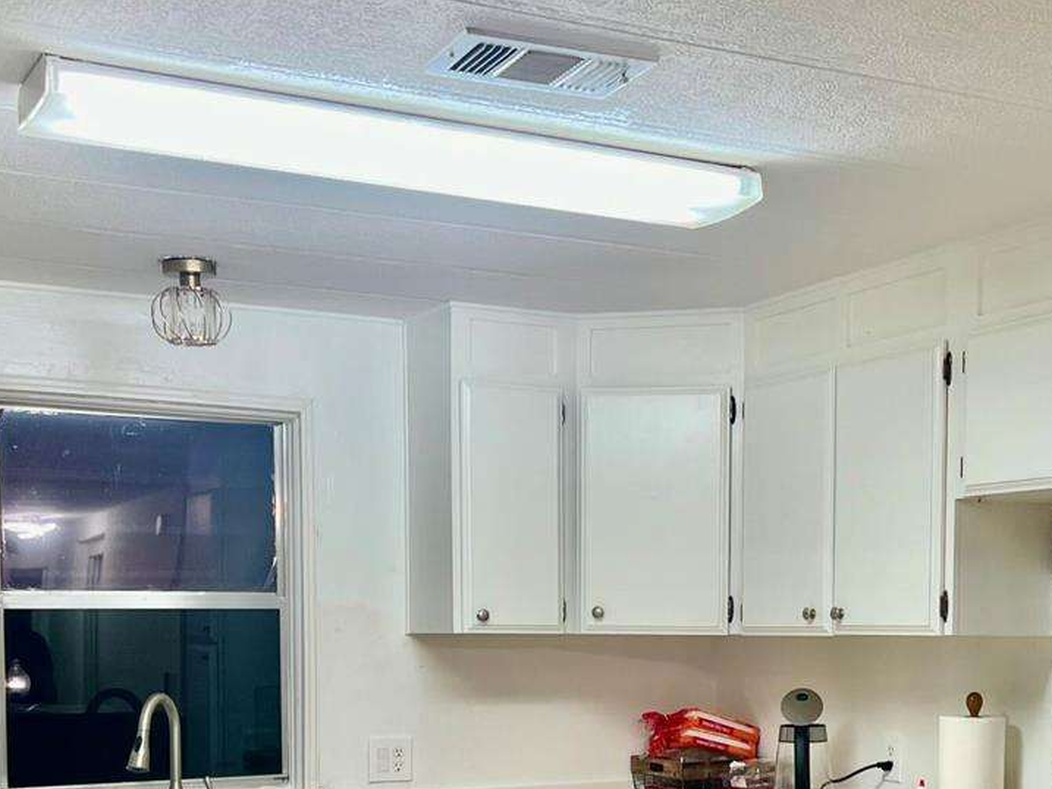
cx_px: 698
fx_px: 1763
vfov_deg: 24.4
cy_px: 736
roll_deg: +0.1
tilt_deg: -3.4
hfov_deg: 33.0
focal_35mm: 58
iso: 64
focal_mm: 5.7
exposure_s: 1/60
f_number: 1.5
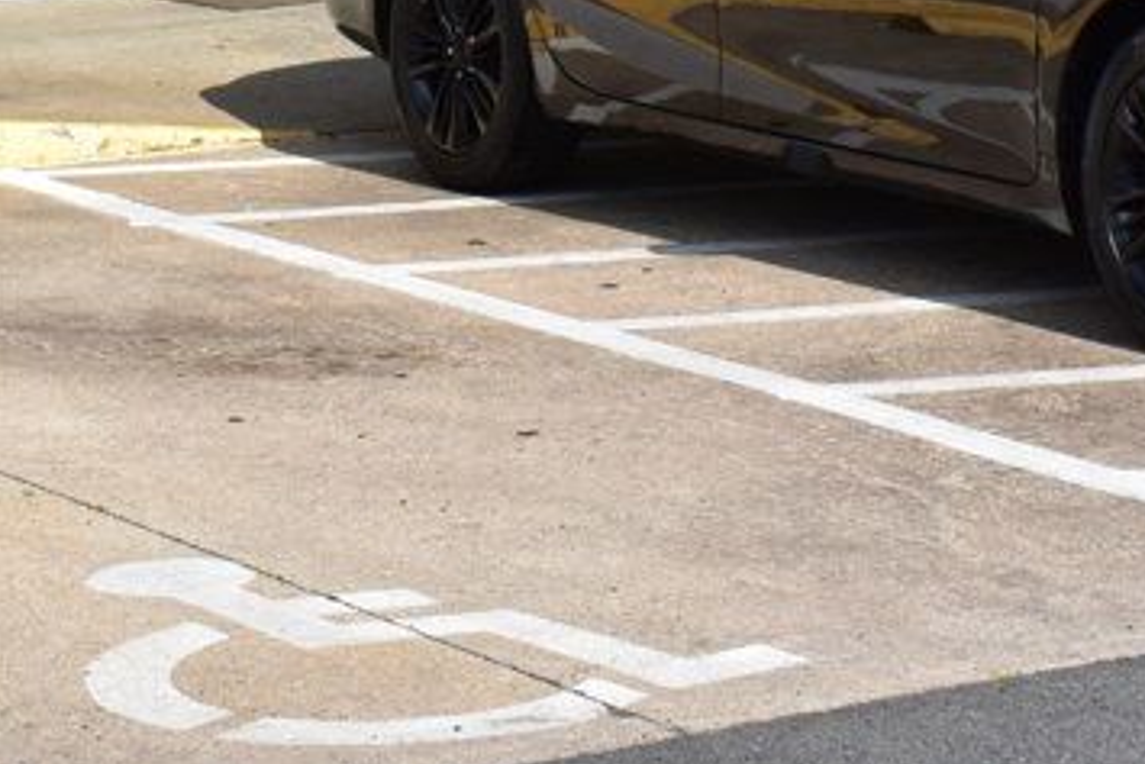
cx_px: 564
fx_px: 4677
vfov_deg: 9.1
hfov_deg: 14.0
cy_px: -309
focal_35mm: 147
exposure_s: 1/500
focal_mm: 34
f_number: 11
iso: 360
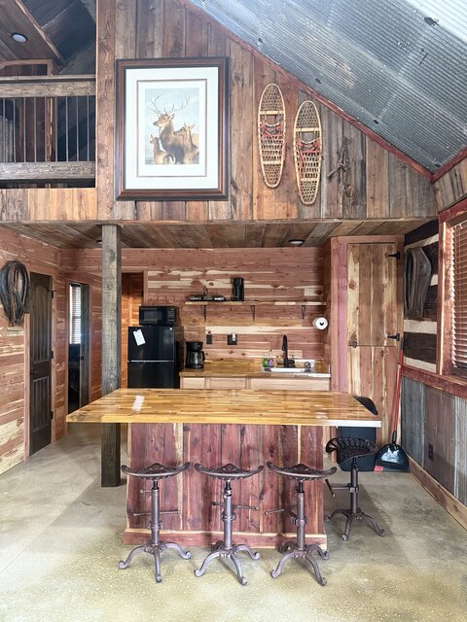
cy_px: 311
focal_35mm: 24
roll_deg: -0.7
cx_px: 234
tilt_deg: +1.9
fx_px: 432
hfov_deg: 56.8
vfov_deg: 71.6
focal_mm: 6.76
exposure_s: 1/40
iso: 800
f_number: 1.78
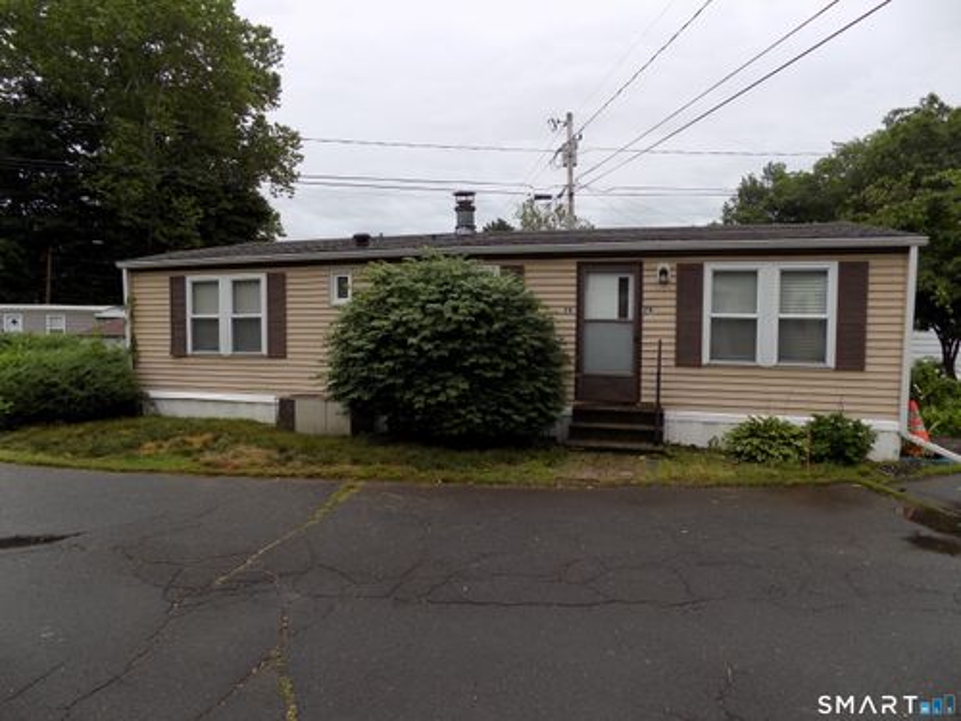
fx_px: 639
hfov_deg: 73.9
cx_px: 480
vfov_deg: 58.9
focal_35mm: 23
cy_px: 360
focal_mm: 4
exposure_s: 1/125
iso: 80
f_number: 3.1
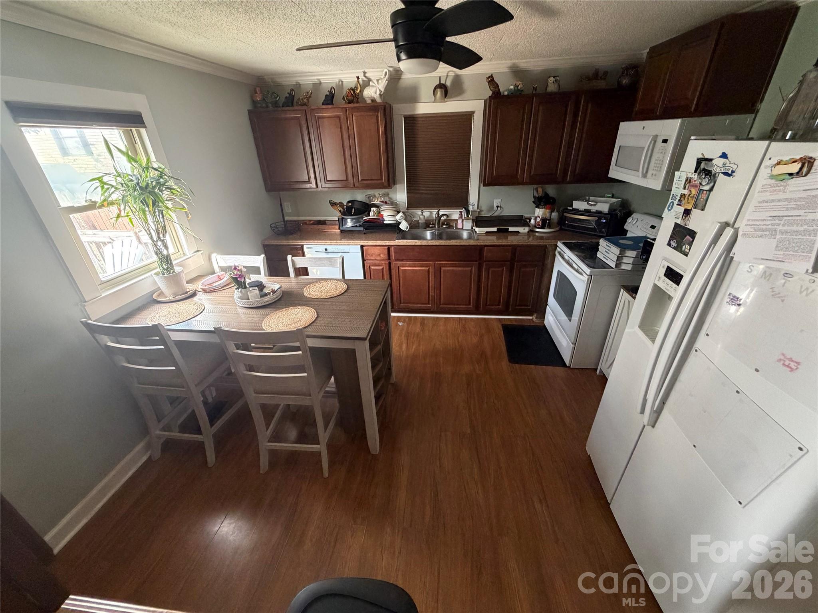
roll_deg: +2.6
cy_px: 306
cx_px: 409
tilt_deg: -27.6
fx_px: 331
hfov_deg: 102.1
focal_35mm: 14
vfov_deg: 85.7
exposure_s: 1/60
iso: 400
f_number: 2.2
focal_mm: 2.22
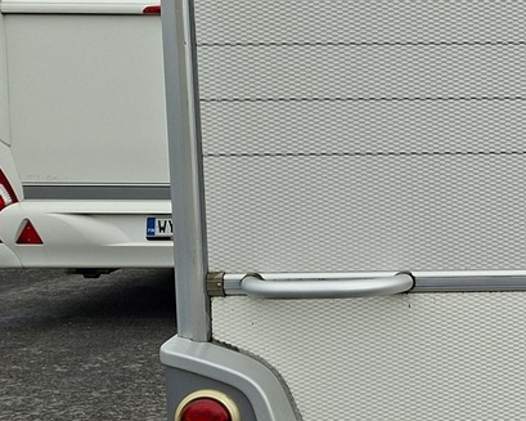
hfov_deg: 20.8
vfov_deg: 19.4
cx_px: 770
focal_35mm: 79
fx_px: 1230
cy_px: 170
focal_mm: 5.54
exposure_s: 1/915
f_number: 1.8
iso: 50
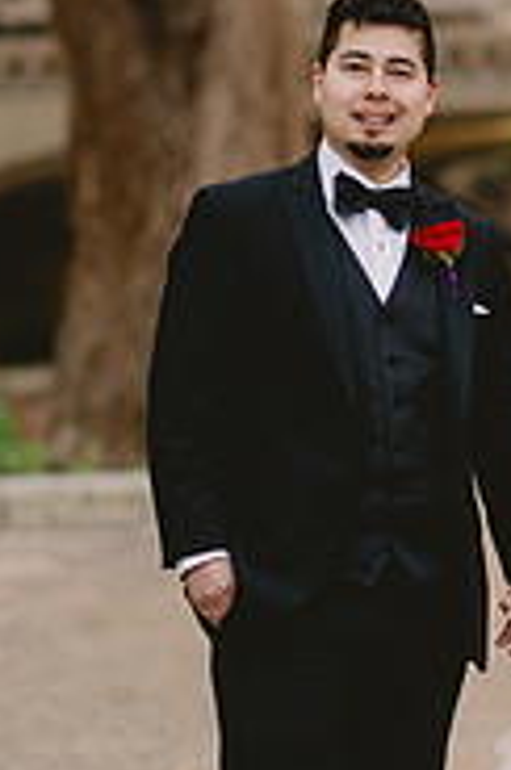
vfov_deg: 9.9
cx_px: 584
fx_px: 4445
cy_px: 456
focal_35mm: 208
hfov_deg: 6.5
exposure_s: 1/400
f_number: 2.2
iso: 500
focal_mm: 85
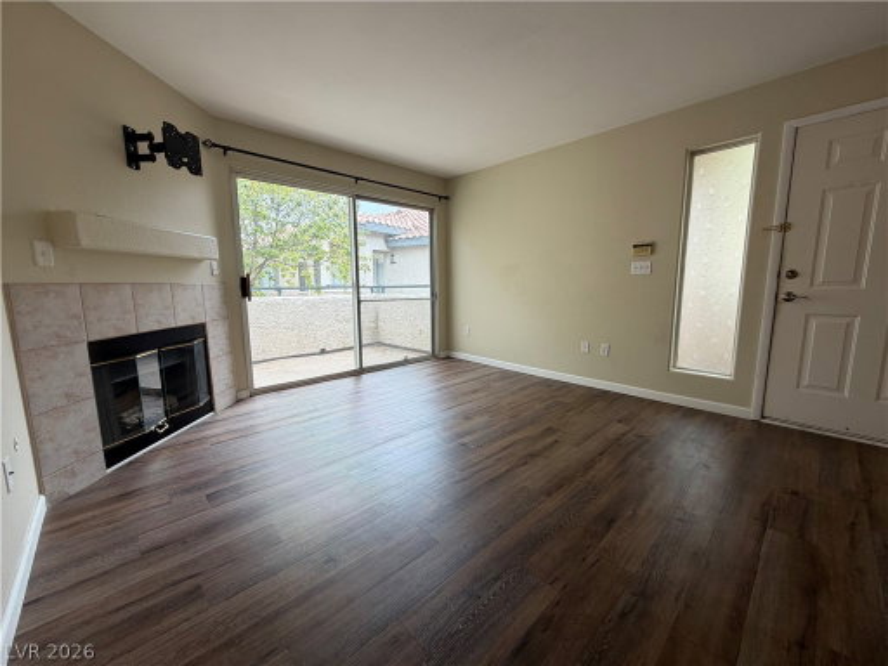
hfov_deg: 102.1
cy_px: 333
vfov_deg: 85.7
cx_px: 444
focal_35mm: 14
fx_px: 359
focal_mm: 2.22
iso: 50
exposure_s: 1/121
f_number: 2.2
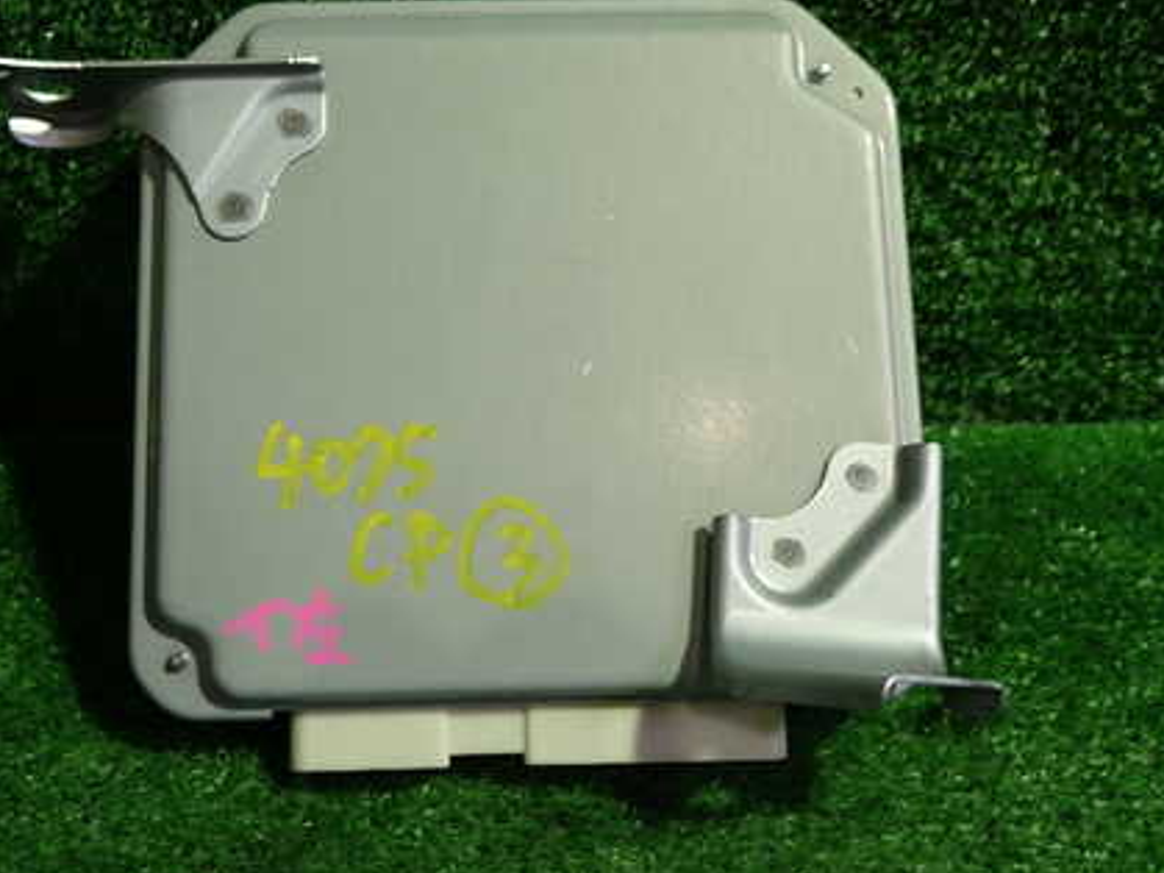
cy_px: 356
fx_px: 1446
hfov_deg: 43.8
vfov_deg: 33.5
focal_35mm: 43
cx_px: 514
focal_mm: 5.4
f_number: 2.3
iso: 200
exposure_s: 1/60
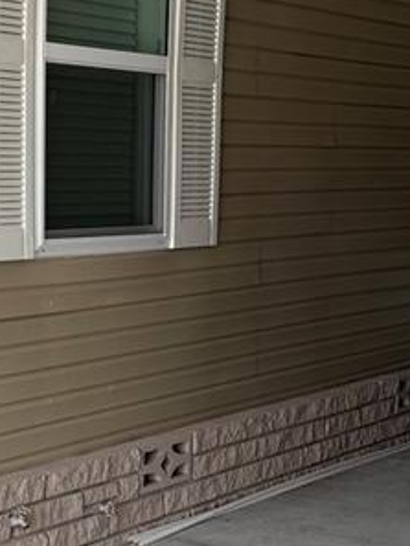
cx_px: 24
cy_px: 399
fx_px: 1531
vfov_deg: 20.1
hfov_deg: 15.1
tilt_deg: -8.9
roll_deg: -1.5
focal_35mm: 97
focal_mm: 6.76
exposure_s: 1/372
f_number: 1.78
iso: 80
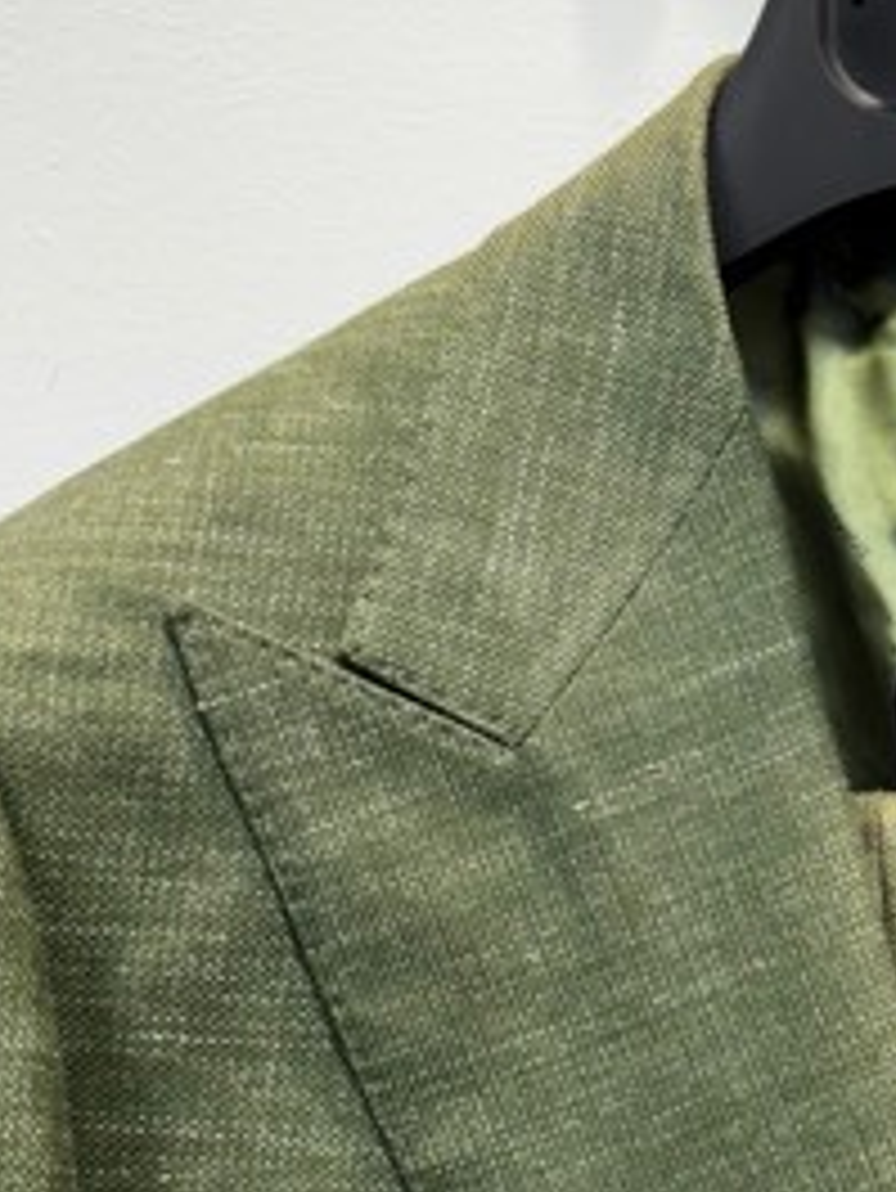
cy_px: 859
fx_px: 2000
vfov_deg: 32.7
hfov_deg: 23.8
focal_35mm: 58
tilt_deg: -2.7
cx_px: 959
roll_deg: +0.0
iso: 200
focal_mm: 6.76
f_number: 1.78
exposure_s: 1/120
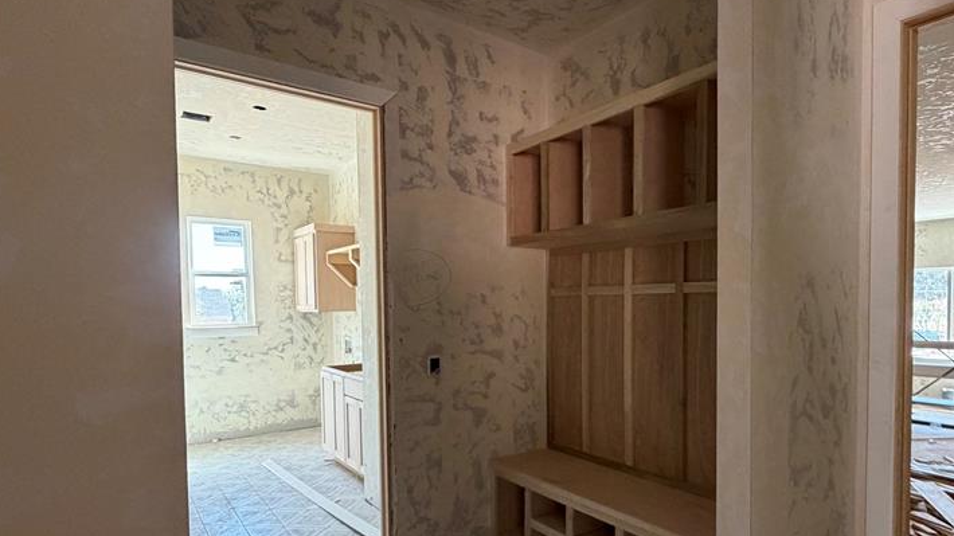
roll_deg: +0.7
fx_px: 556
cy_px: 325
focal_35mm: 22
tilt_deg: -0.6
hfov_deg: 80.3
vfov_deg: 51.1
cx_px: 571
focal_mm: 2.22
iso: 320
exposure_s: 1/94
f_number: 2.2
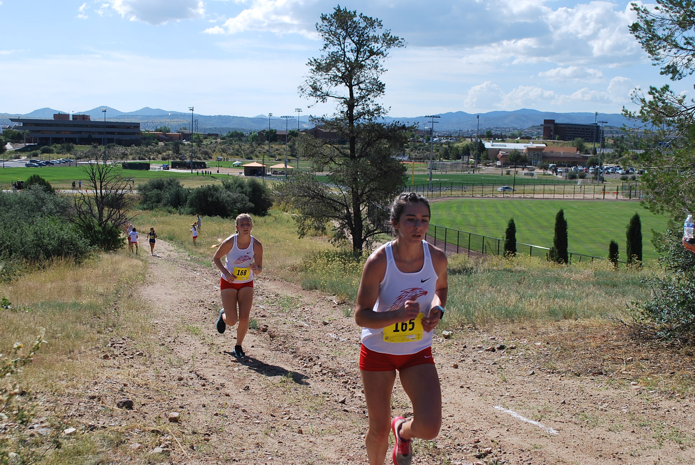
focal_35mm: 42
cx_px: 348
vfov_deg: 32.0
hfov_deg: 46.3
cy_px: 232
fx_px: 812
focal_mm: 28
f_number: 9
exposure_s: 1/320
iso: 100
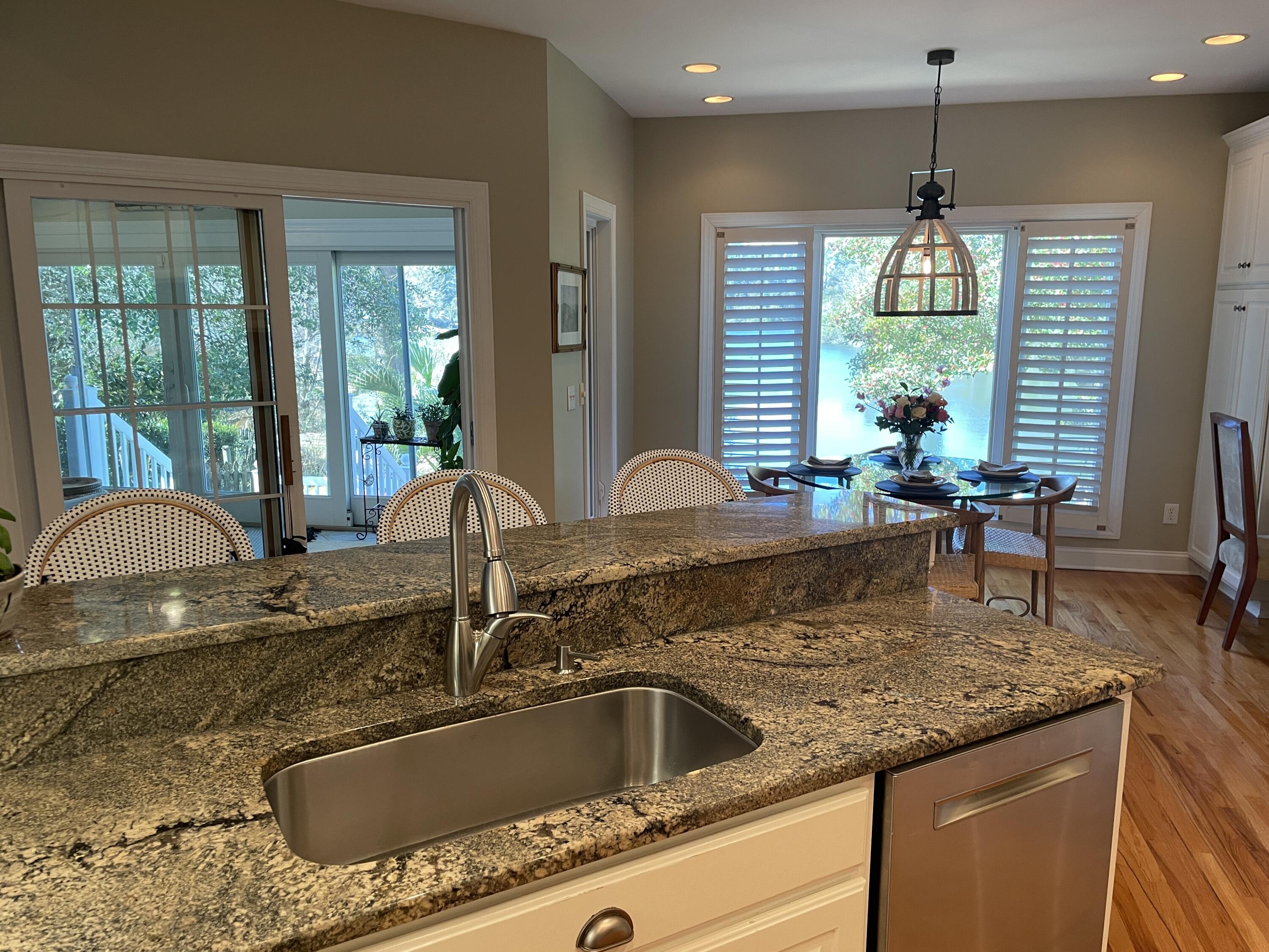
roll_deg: +0.1
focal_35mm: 26
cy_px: 476
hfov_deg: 67.3
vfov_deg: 53.1
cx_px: 634
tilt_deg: -10.5
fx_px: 953
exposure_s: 1/60
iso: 80
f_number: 1.6
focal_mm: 4.2
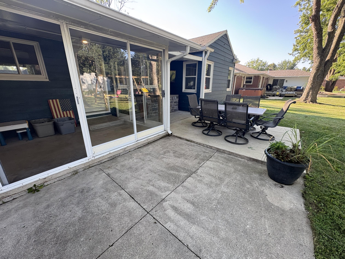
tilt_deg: -17.2
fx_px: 140
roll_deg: -0.4
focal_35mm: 14
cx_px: 172
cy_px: 130
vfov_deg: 85.7
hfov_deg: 102.1
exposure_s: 1/99
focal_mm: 2.22
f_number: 2.2
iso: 50
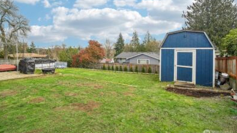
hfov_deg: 95.9
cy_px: 58
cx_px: 118
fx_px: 107
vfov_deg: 63.7
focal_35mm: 17
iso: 1600
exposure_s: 1/1600
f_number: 8
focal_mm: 16
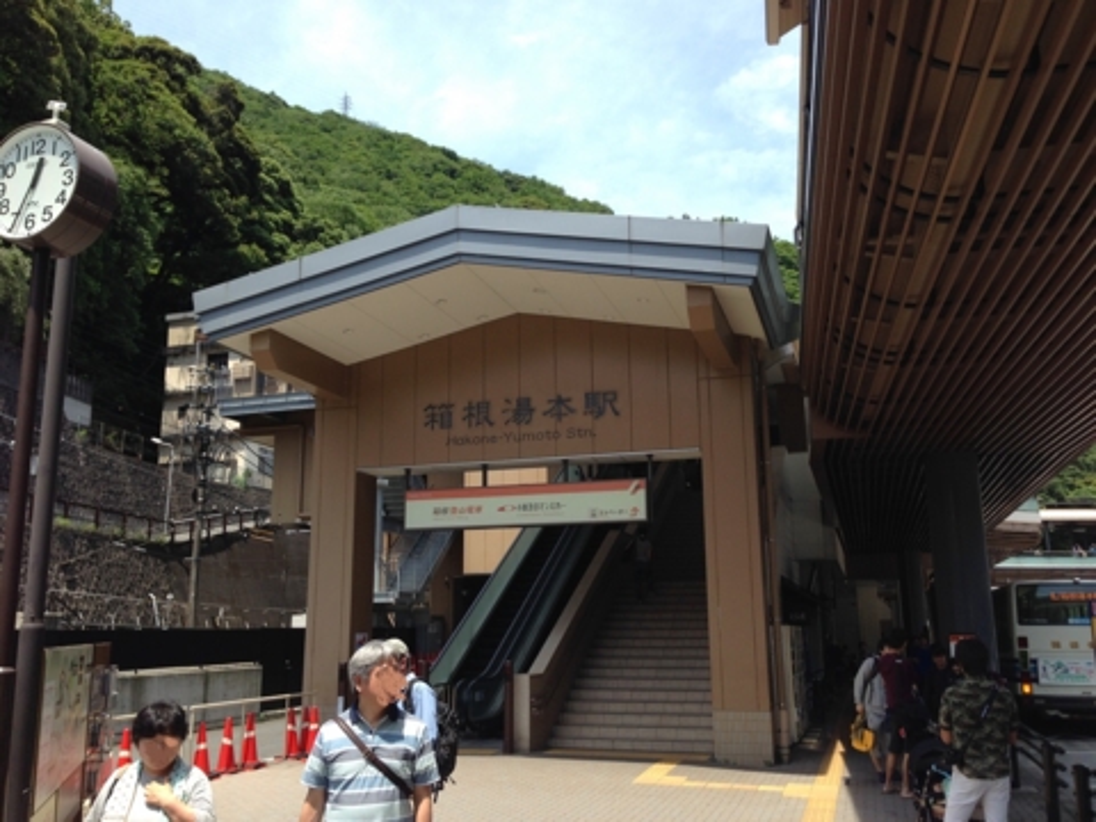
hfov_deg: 55.4
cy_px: 411
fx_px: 1045
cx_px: 548
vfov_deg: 42.9
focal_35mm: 33
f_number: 2.4
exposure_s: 1/733
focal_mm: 4.12
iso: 50
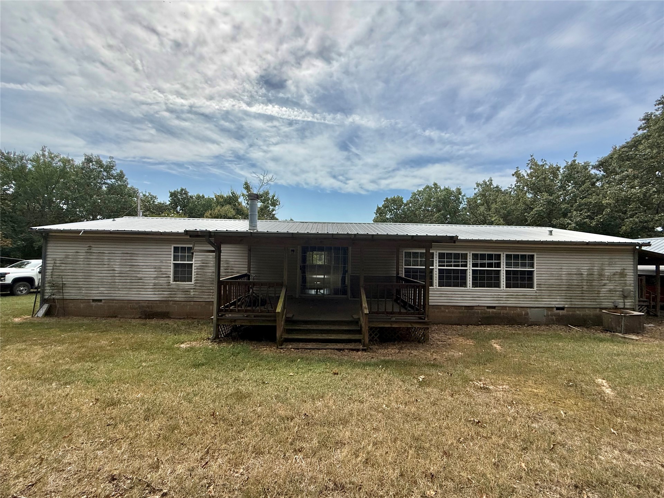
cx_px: 332
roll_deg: -1.2
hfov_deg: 102.1
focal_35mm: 14
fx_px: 269
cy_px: 249
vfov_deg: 85.7
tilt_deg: +1.1
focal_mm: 2.22
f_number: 2.2
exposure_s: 1/2320
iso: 50
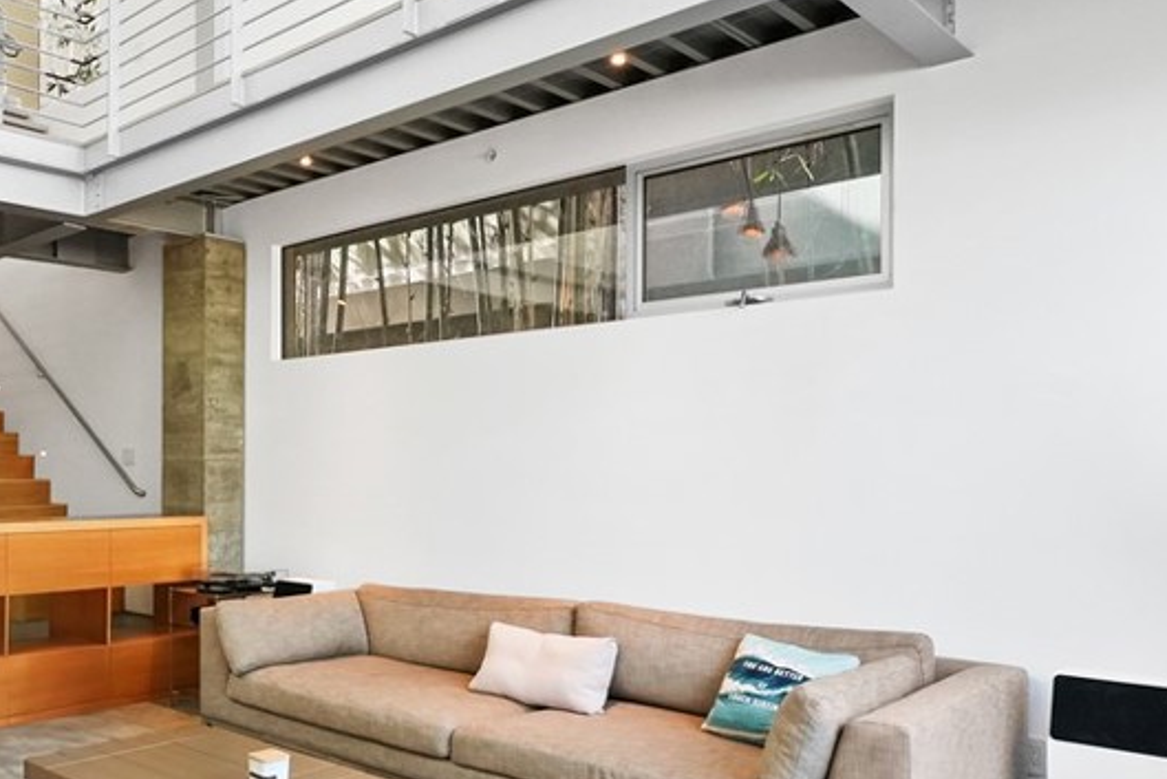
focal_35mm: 31
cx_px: 313
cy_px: 473
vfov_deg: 42.1
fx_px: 1005
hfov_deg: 57.7
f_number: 10
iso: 5000
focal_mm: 16
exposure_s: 1/40
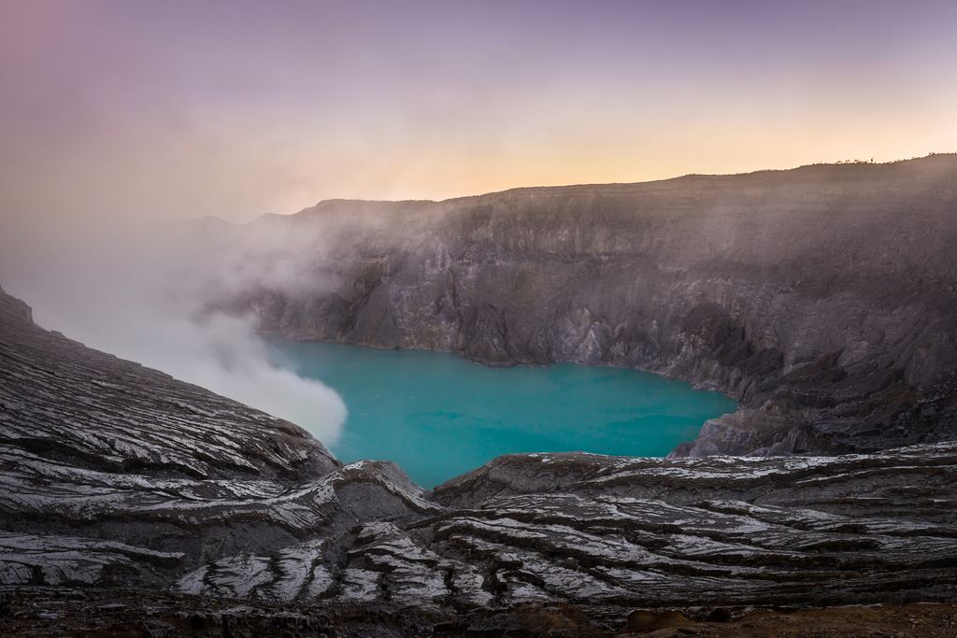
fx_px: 744
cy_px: 319
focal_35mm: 28
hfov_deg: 65.5
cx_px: 478
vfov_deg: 46.4
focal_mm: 28
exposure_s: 4
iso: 200
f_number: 8
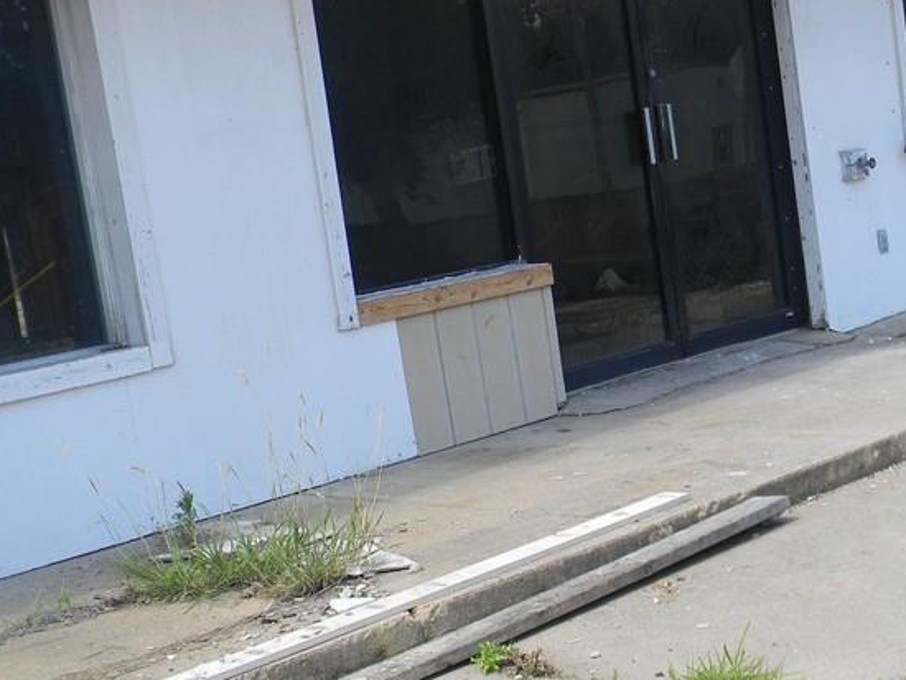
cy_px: 377
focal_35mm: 67
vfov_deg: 21.9
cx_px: 562
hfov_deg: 28.9
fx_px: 1754
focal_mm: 6.4
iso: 80
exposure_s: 1/260
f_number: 3.7
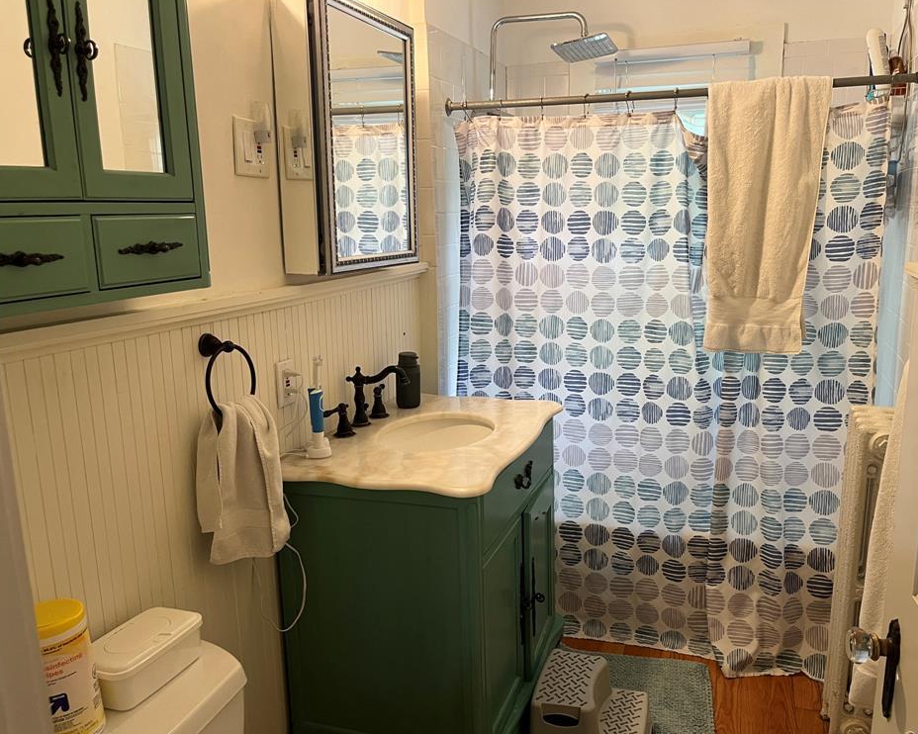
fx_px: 761
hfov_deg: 62.1
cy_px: 370
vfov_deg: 51.5
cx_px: 499
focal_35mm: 28
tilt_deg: -12.4
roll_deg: +0.8
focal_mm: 5.1
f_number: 1.6
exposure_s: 1/60
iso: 125
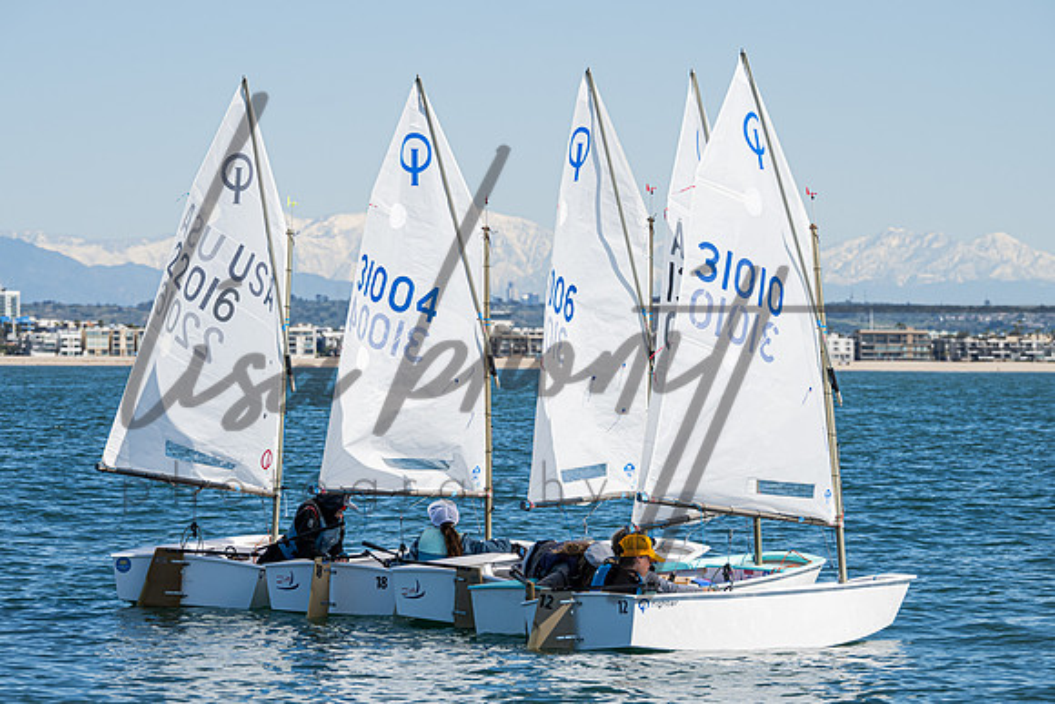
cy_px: 351
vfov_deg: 7.6
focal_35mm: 180
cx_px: 528
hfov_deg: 11.4
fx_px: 5276
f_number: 7.1
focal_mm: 140
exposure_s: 1/1250
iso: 320
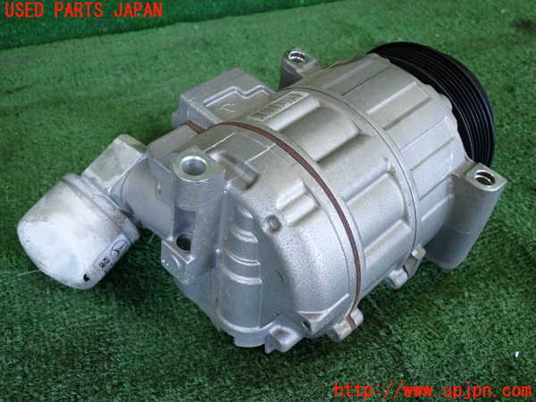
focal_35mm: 44
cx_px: 268
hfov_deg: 42.9
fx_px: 681
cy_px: 201
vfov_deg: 32.9
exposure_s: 1/125
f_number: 2.9
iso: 500
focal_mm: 7.84
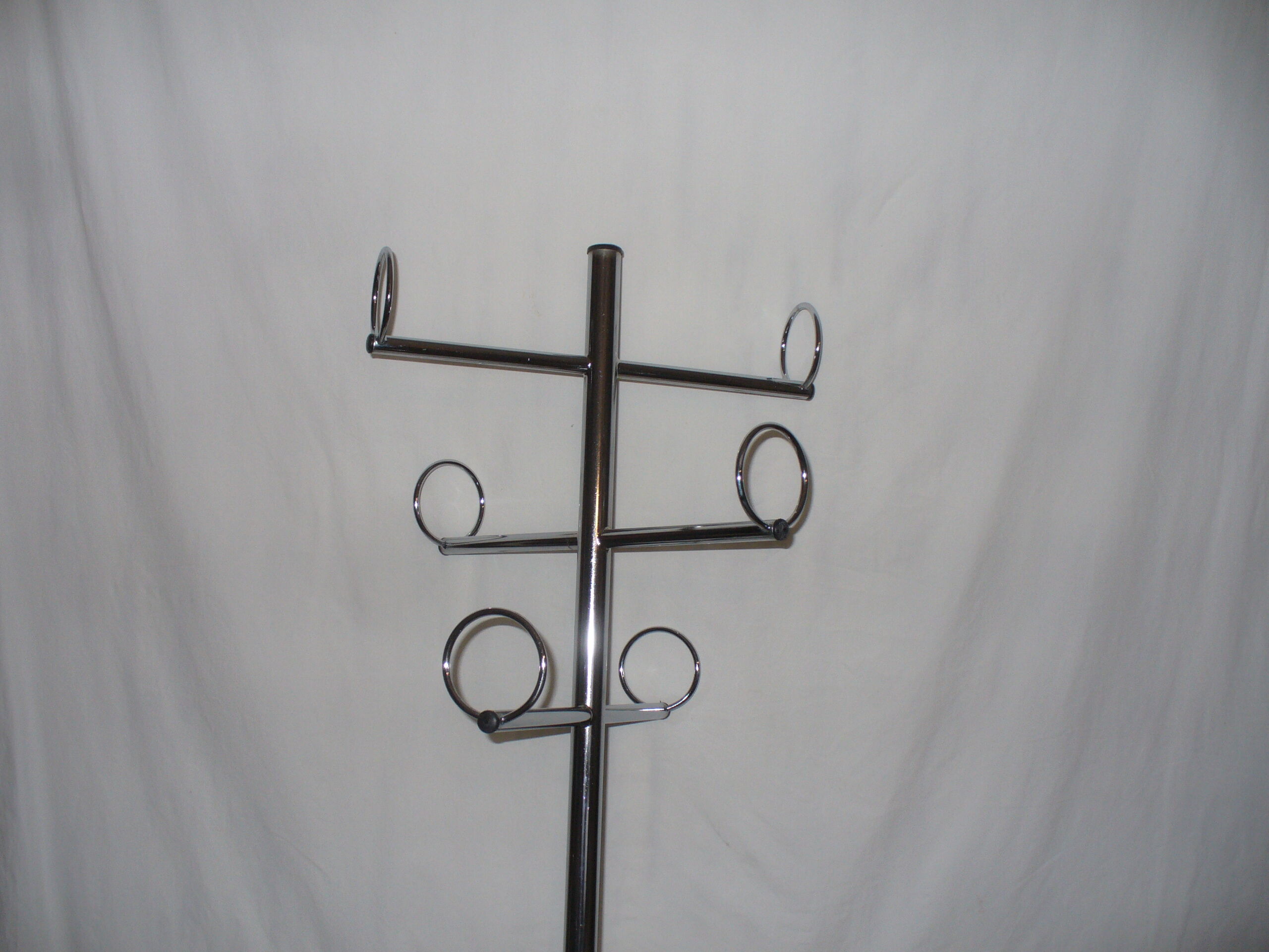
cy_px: 476
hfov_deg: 50.1
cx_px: 634
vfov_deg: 38.7
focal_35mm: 37
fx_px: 1356
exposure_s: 1/30
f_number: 2.8
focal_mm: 6.1
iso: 100
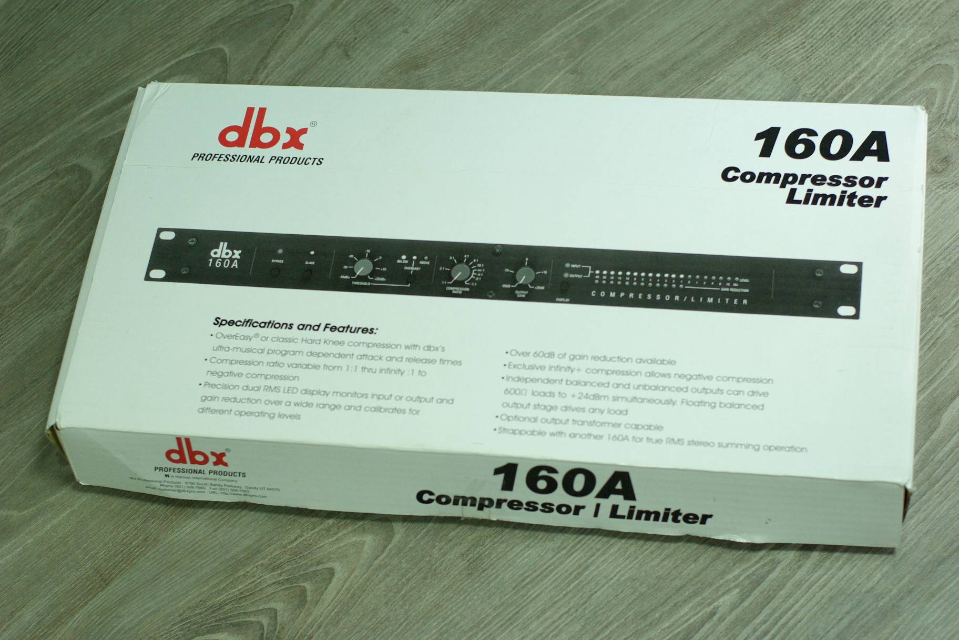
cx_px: 480
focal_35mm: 75
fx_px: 1998
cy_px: 320
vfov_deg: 18.2
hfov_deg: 27.0
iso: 800
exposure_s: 1/60
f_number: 2.8
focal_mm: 50
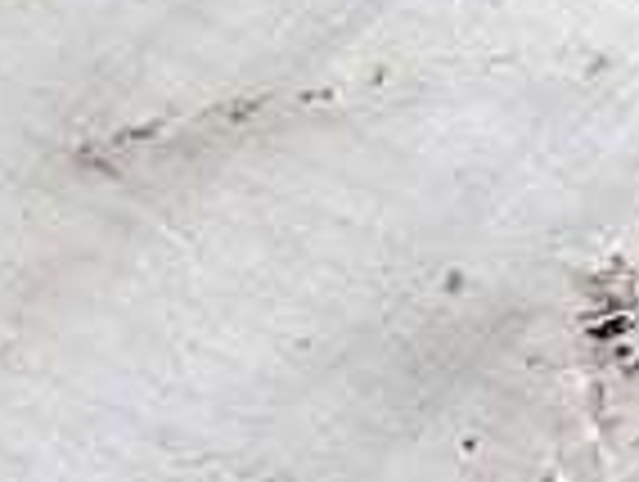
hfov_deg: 8.0
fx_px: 4308
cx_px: -740
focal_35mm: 233
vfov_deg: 6.3
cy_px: 874
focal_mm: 3.96
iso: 132
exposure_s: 1/50
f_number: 1.8
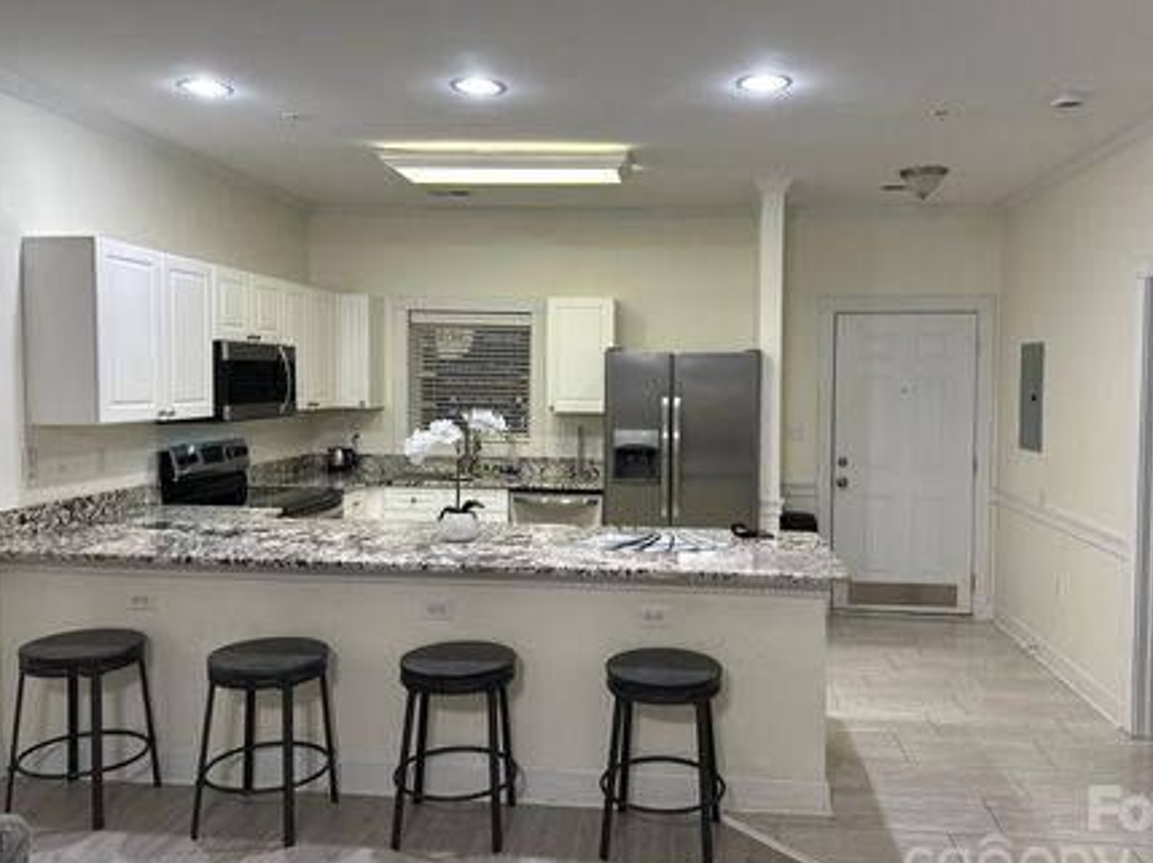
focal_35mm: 28
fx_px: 932
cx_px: 626
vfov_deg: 49.7
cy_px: 410
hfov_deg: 63.4
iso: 200
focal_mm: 6.86
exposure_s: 1/120
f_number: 1.78
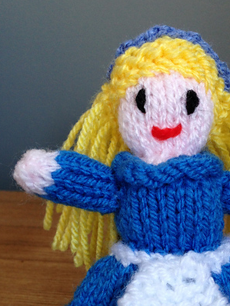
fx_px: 469
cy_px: 188
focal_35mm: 53
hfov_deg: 27.2
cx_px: 173
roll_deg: +0.2
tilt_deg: -21.8
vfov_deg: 36.0
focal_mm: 4.12
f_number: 2.4
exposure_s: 1/20
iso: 64
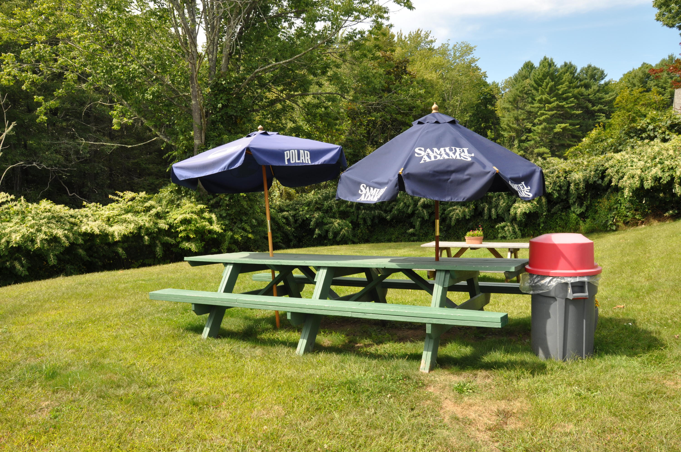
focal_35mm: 27
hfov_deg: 67.4
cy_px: 226
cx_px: 340
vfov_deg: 47.8
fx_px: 510
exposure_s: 1/100
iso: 200
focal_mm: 18
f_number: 10
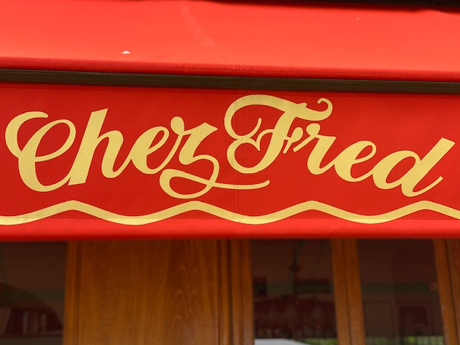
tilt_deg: +16.1
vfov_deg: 27.5
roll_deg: +1.2
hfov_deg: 36.2
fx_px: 704
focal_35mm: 53
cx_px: 226
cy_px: 172
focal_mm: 6
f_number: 2
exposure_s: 1/122
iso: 32
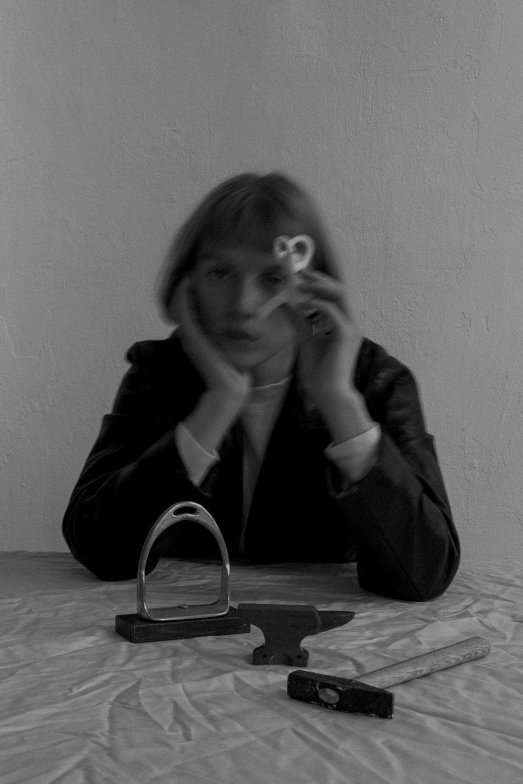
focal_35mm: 62
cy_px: 392
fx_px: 1349
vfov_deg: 32.4
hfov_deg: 21.9
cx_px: 262
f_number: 16
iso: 250
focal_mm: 62
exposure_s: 1/6
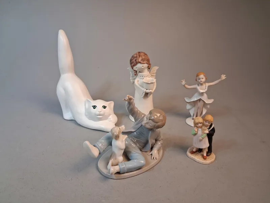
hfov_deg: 65.3
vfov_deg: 51.4
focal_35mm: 27
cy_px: 102
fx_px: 211
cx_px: 135
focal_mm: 4
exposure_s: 1/50
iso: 250
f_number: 1.8
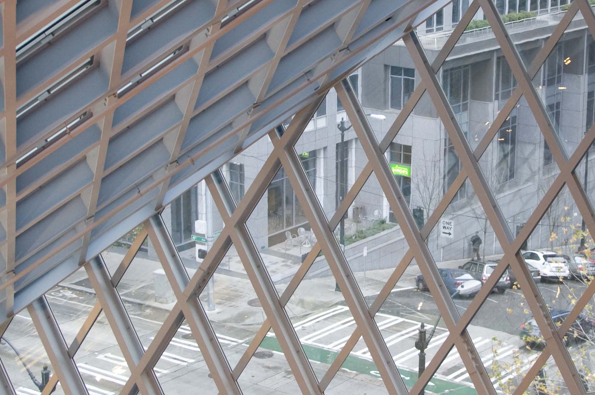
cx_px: 391
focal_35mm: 77
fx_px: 1271
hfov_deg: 26.2
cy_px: 136
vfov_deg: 17.6
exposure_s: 1/25
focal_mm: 20
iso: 400
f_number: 3.5
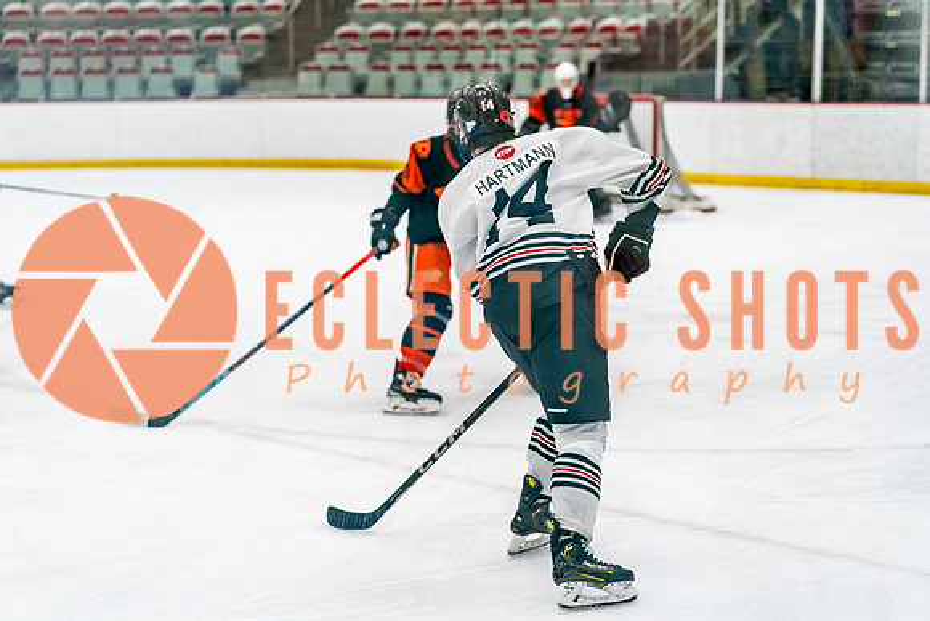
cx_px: 465
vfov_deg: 18.4
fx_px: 1912
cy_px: 311
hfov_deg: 27.3
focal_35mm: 74
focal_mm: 74
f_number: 2.8
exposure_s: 1/1250
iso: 3200
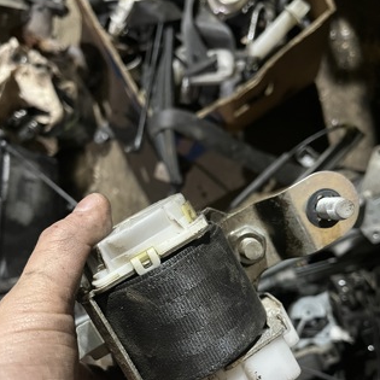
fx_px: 435
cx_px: 175
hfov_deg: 47.2
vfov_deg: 46.6
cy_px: 247
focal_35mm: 35
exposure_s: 1/25
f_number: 1.6
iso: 500
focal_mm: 5.1
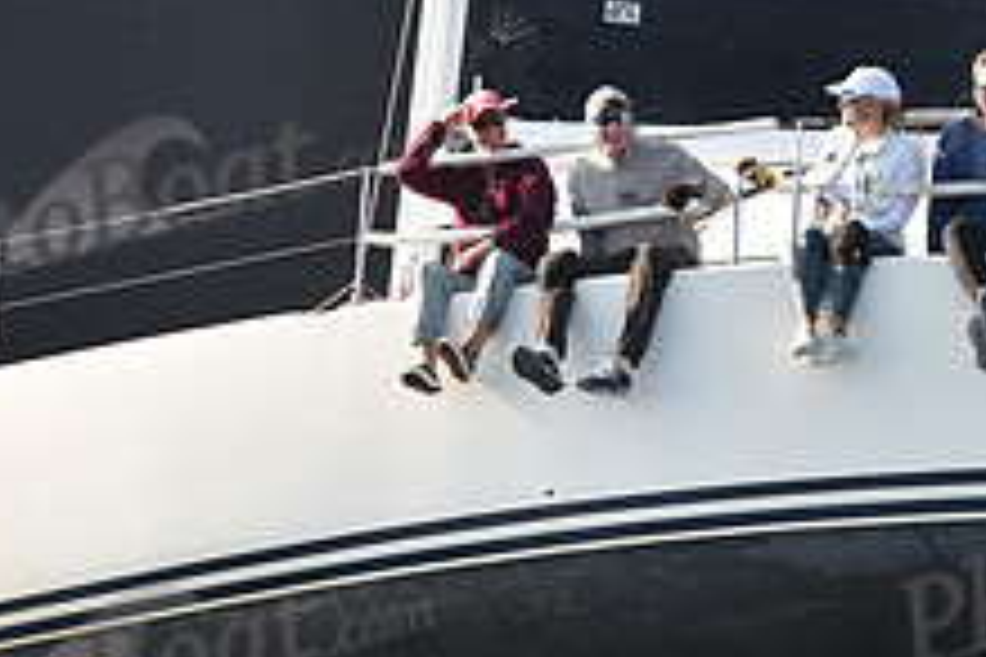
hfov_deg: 11.1
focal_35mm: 185
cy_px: 380
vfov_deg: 7.4
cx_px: 671
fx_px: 5067
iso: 250
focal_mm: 70
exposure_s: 1/800
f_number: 2.8
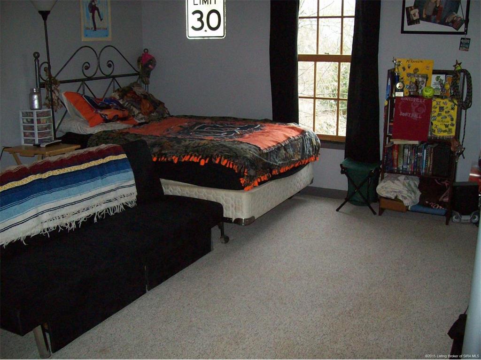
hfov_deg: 51.4
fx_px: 500
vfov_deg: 39.7
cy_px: 180
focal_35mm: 36
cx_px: 240
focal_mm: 6
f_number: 2.7
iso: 200
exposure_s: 1/64
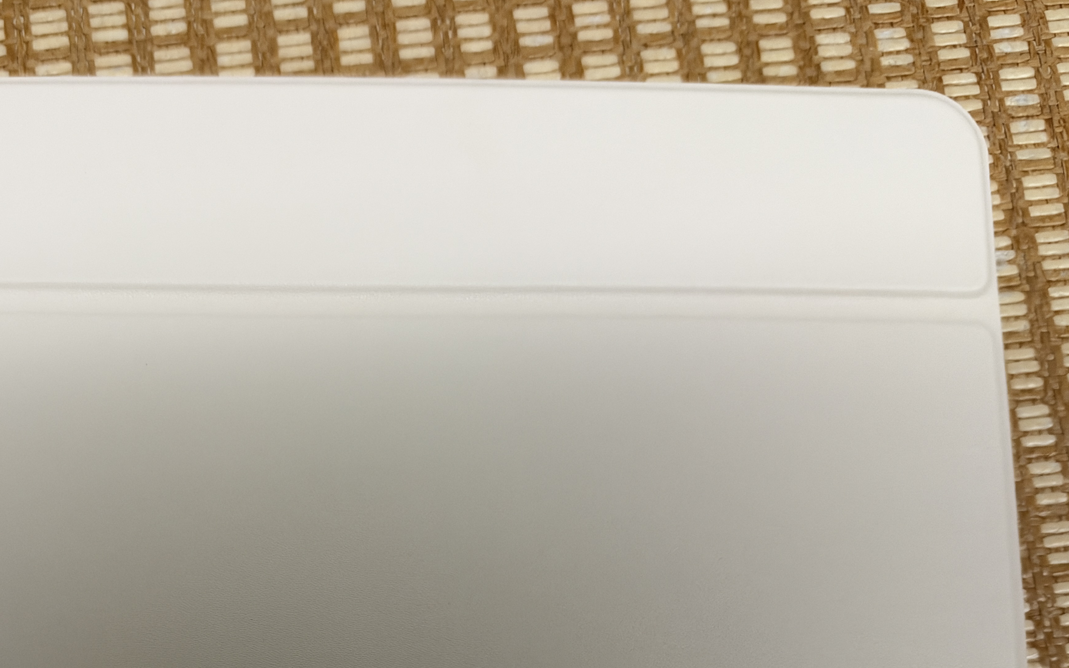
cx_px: 302
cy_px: 628
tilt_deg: -81.5
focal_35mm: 42
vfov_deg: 29.0
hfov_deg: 46.0
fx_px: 1224
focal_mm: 6.93
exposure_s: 1/50
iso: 250
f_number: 1.54
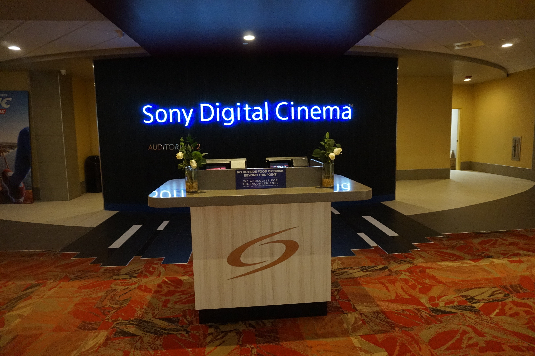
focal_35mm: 24
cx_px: 268
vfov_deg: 53.1
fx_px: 356
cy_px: 178
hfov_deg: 73.8
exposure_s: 1/160
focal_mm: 16
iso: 3200
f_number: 3.5
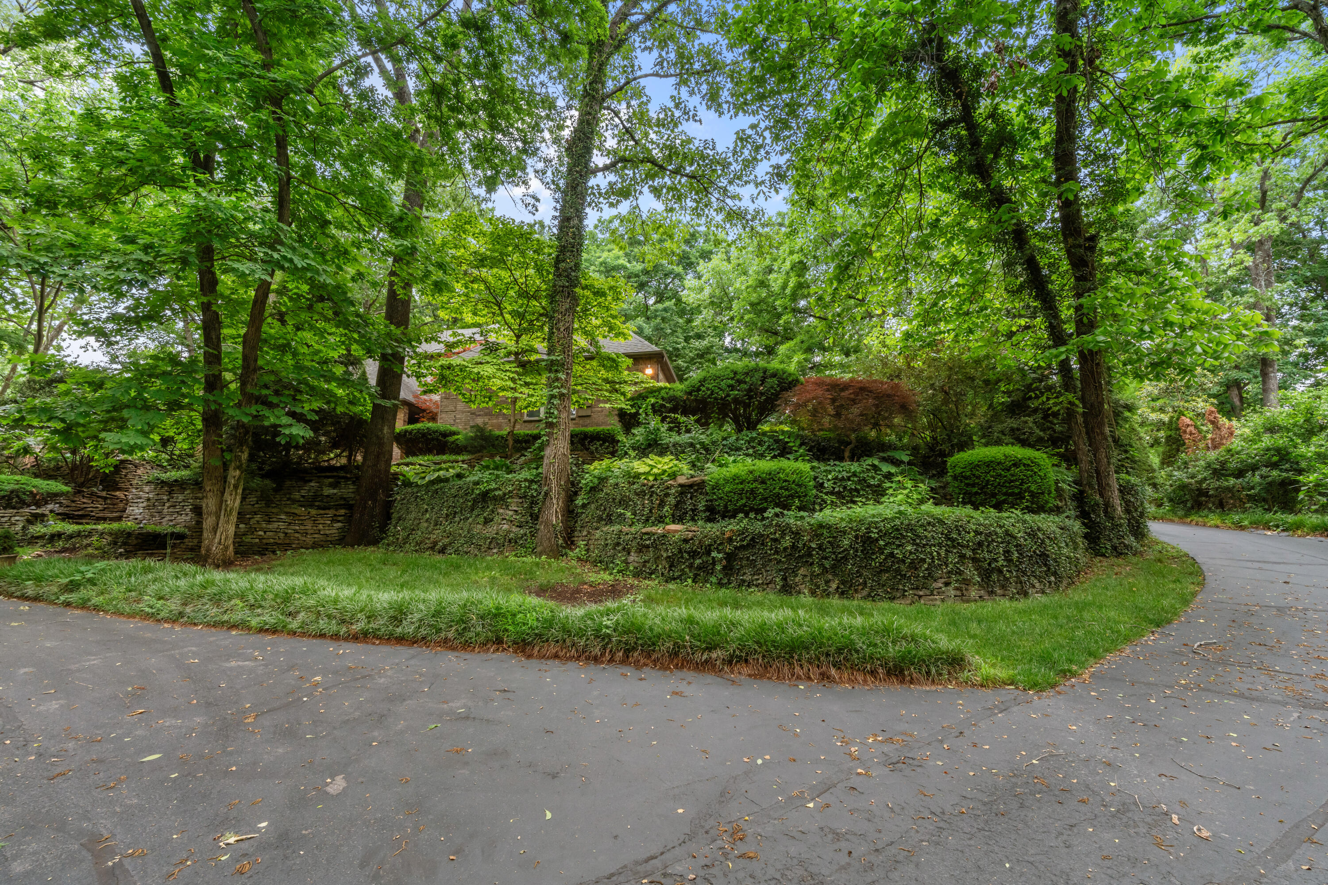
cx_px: 664
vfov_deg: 73.7
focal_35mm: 16
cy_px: 442
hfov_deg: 96.7
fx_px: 590
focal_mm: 16
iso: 1250
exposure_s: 1/200
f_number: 10
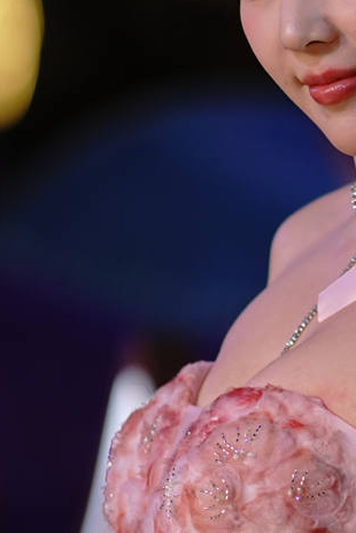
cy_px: 345
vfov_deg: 5.7
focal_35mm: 361
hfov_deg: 3.8
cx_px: 365
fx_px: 5346
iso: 400
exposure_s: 1/1250
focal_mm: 85
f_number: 1.8
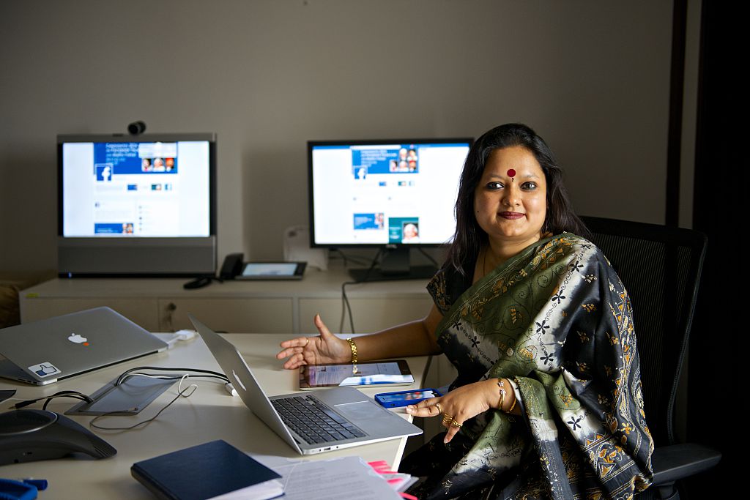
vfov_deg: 29.9
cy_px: 250
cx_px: 375
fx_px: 938
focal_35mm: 45
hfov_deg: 43.6
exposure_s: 1/100
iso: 800
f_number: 2.8
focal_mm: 45
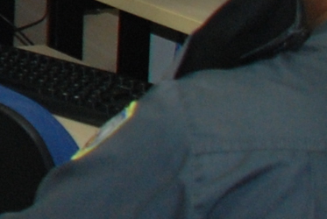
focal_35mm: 233
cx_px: -884
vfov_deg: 5.6
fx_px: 2120
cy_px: -396
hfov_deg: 7.1
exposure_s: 1/60
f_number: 4
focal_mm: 20
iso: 400
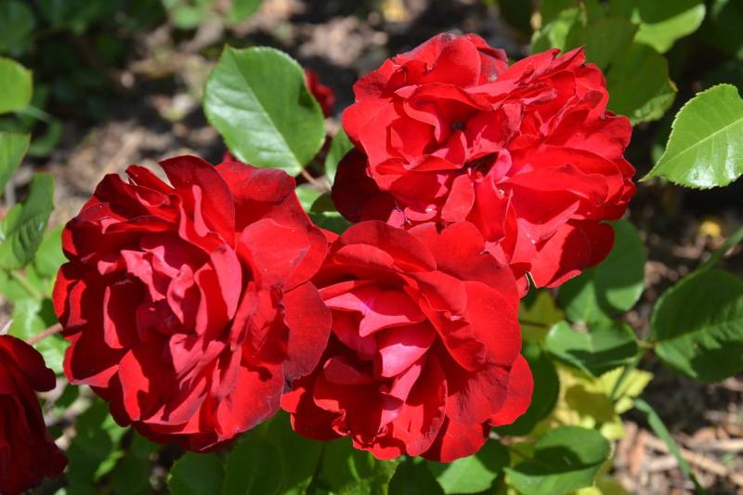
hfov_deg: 27.0
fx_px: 1547
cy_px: 248
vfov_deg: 18.2
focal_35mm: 75
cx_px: 372
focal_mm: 50
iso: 100
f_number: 6.3
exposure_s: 1/160
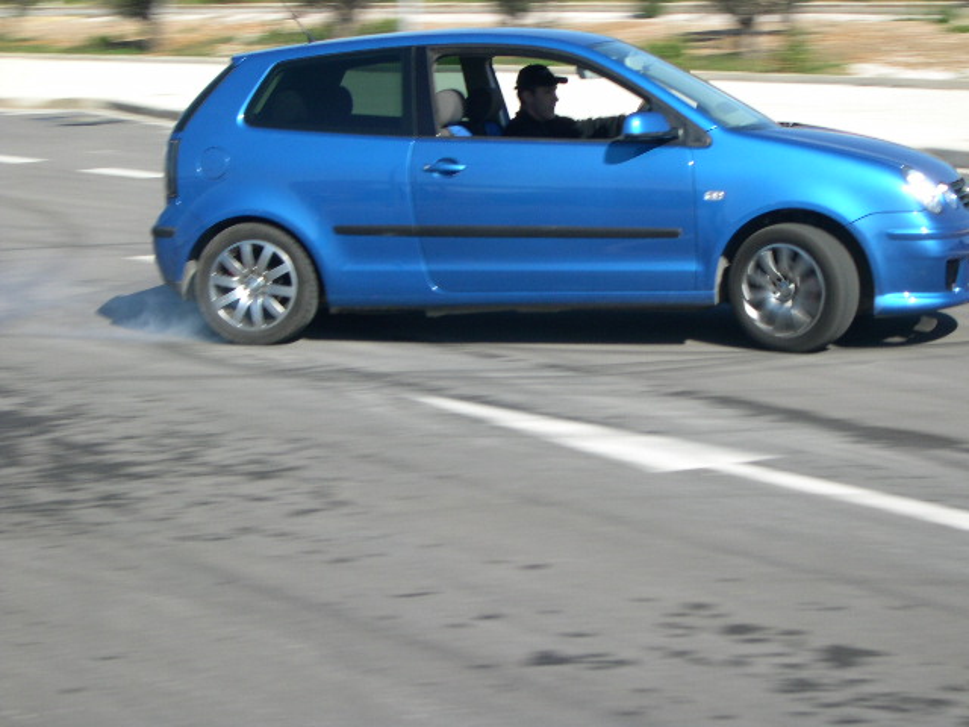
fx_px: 2435
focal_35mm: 87
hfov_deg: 22.5
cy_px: 364
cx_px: 484
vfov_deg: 17.0
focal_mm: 18.4
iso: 100
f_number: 11.6
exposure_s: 1/61.1
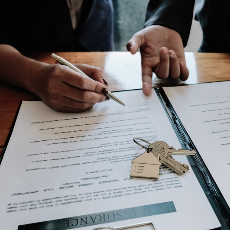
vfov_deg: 40.9
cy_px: 115
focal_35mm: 41
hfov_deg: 40.3
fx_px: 308
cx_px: 159
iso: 500
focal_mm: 21.3
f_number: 5.6
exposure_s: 1/100
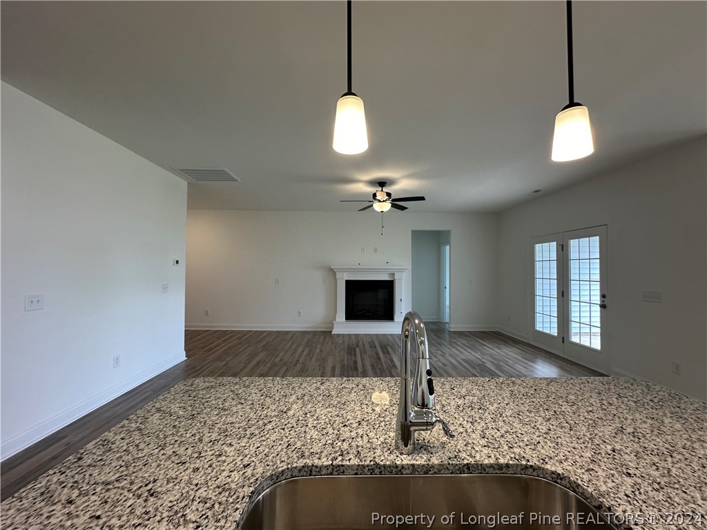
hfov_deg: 102.1
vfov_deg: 85.7
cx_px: 354
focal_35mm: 14
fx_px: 286
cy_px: 265
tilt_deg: +1.3
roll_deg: -0.8
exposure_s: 1/120
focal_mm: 2.22
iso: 160
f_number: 2.2
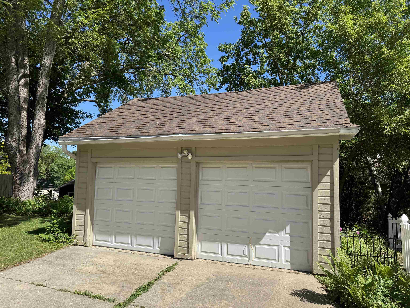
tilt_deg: +5.6
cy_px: 154
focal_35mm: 24
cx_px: 205
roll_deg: -1.1
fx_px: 284
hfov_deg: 71.6
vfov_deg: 56.8
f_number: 1.78
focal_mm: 6.76
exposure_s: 1/3413
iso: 80
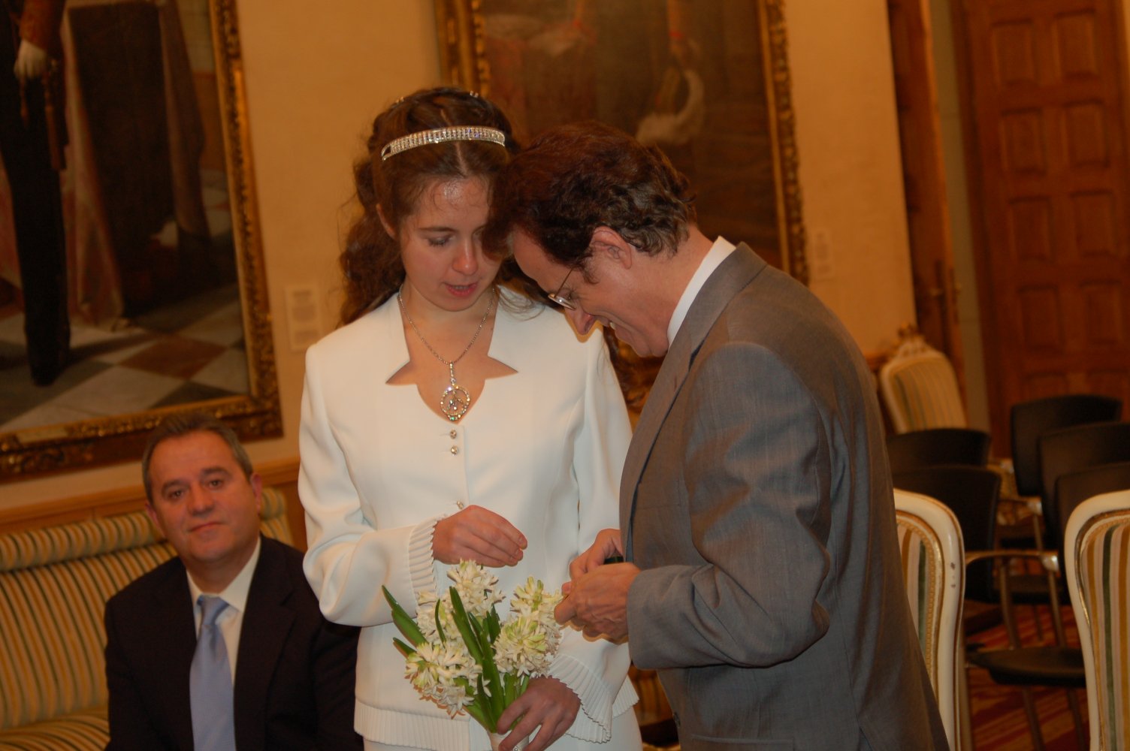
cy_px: 376
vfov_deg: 18.9
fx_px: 2258
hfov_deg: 28.1
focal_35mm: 72
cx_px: 565
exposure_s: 1/60
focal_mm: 48
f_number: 4.2
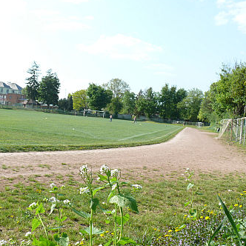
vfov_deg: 40.0
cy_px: 122
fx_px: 338
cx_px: 107
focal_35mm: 42
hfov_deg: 40.0
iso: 100
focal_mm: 7.4
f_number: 5.6
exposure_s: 1/250
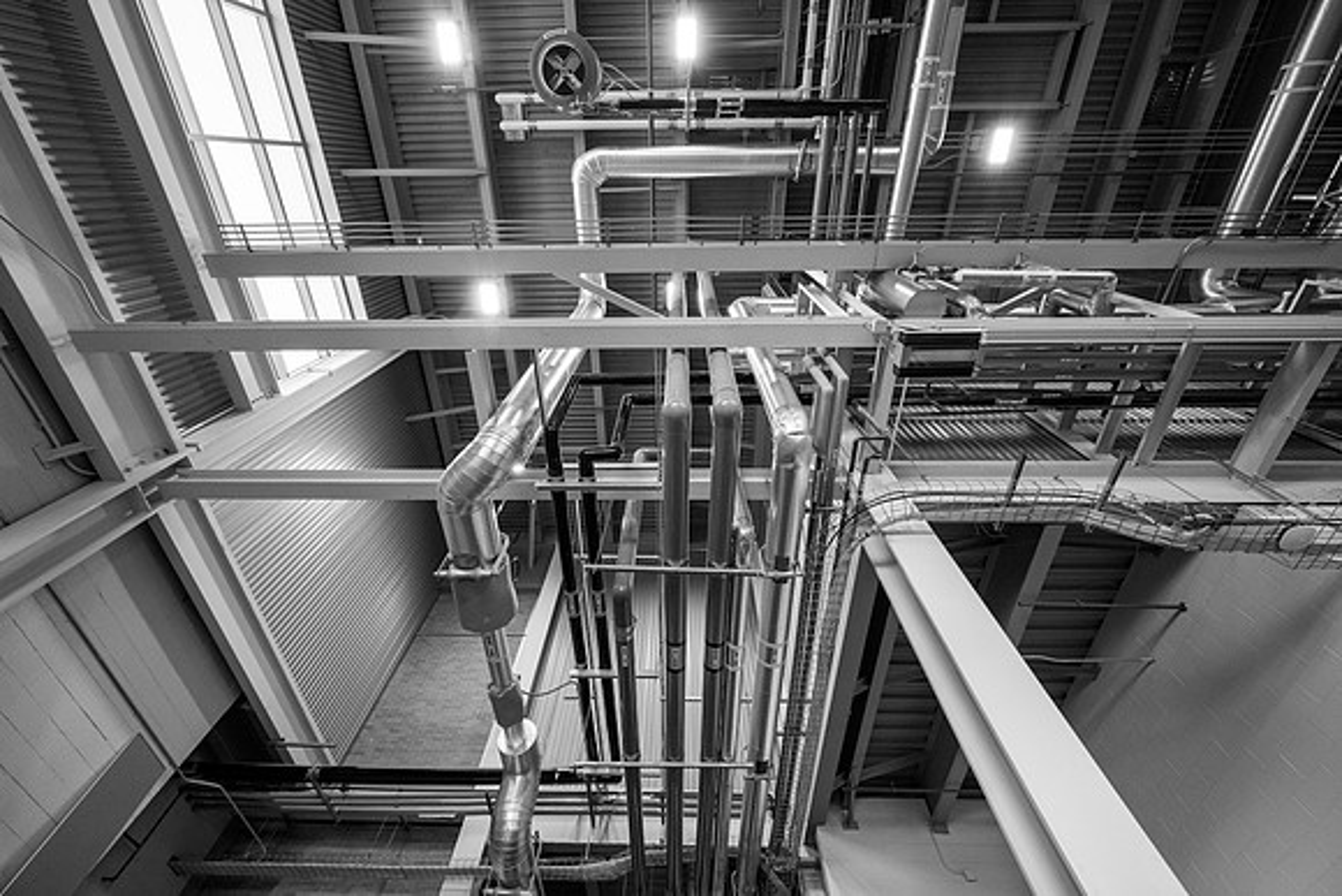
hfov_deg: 103.7
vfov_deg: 80.7
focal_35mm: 14
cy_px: 448
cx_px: 671
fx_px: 527
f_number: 9
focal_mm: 14
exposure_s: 1/80
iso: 1600
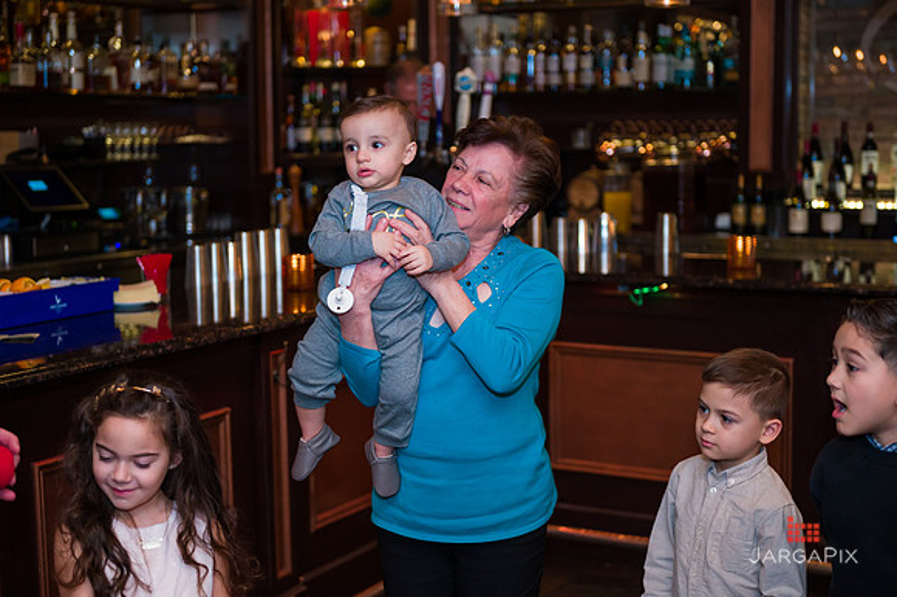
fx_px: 1494
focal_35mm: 60
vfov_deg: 22.6
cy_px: 298
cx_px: 448
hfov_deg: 33.4
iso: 1600
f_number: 3.2
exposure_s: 1/200
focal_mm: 60
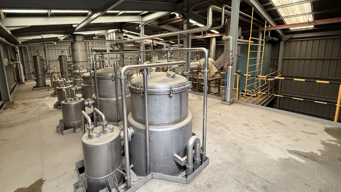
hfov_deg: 99.3
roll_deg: +0.9
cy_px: 77
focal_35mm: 16
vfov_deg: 66.4
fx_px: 145
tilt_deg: -8.3
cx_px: 163
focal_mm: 2.22
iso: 640
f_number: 2.2
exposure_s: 1/60
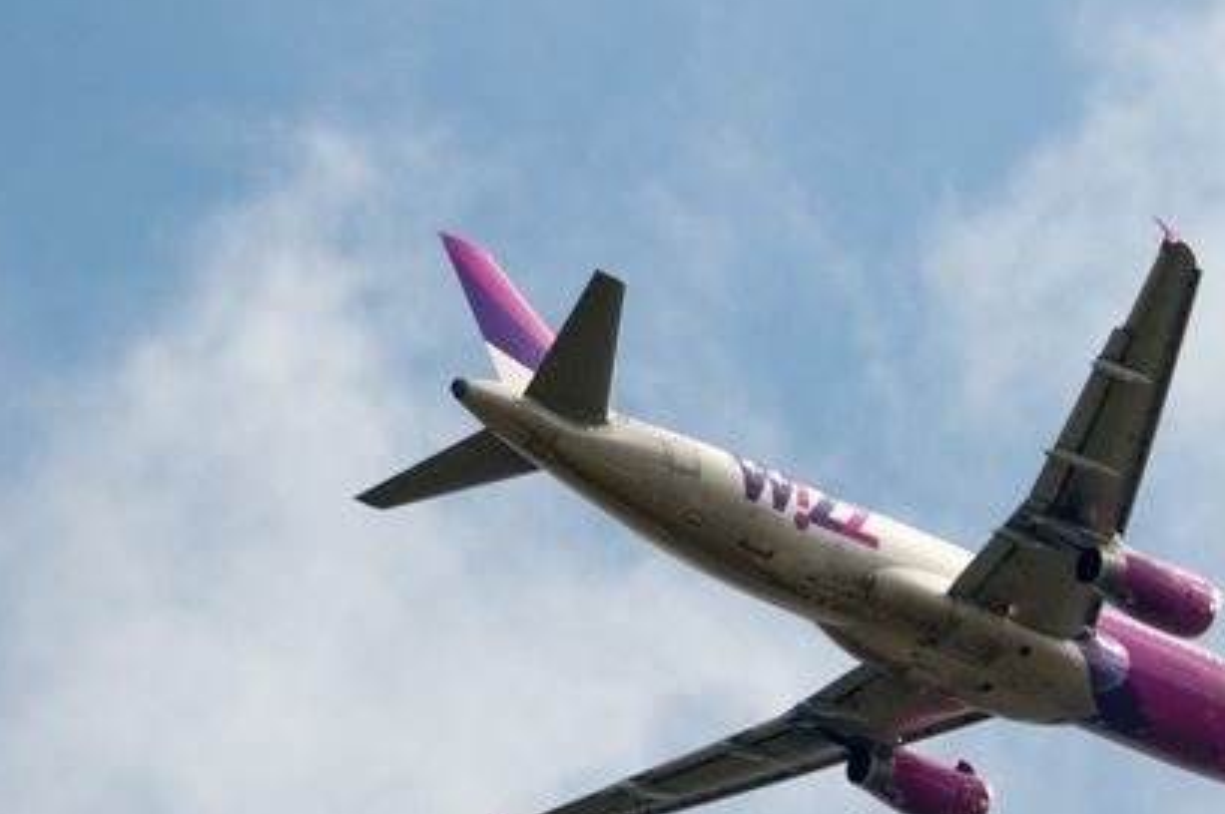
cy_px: 552
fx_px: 8670
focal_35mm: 255
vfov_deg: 5.4
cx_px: 803
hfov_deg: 8.1
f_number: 5.6
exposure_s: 1/3200
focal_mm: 120
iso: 800
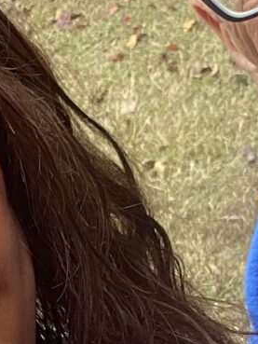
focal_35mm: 130
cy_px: 338
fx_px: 1291
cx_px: 183
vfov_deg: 14.9
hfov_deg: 11.4
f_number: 2.2
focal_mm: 2.71
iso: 40
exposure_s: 1/122
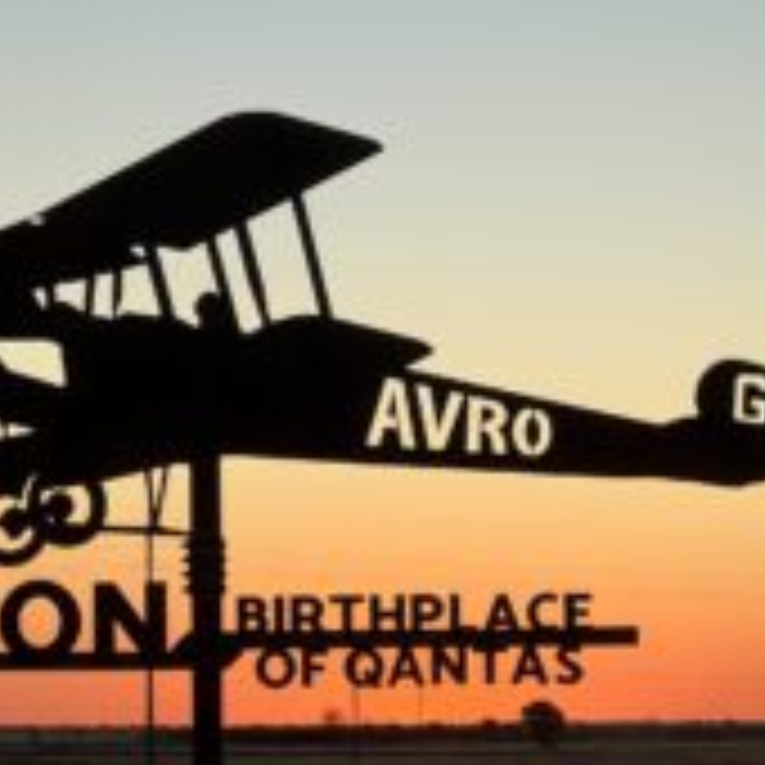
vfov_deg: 10.9
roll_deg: +0.5
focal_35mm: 160
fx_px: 4000
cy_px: 576
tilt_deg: +2.5
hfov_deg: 10.9
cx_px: 198
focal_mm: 9
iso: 32
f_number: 2.8
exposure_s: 1/230
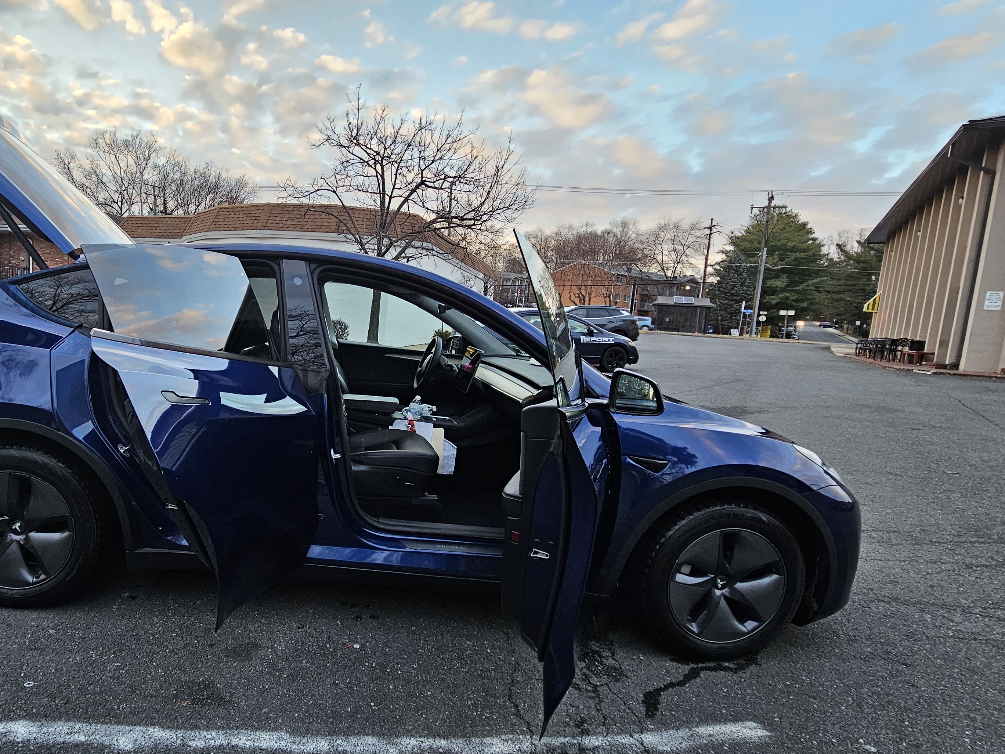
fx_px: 552
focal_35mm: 19
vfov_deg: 68.7
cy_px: 387
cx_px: 338
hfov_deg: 81.9
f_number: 2.2
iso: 64
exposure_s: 1/60
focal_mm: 2.2
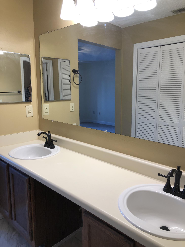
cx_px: 92
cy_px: 124
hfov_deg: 49.7
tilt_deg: -9.2
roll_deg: -0.3
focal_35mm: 28
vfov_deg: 63.4
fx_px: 200
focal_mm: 3.99
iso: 25
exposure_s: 1/30
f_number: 1.8
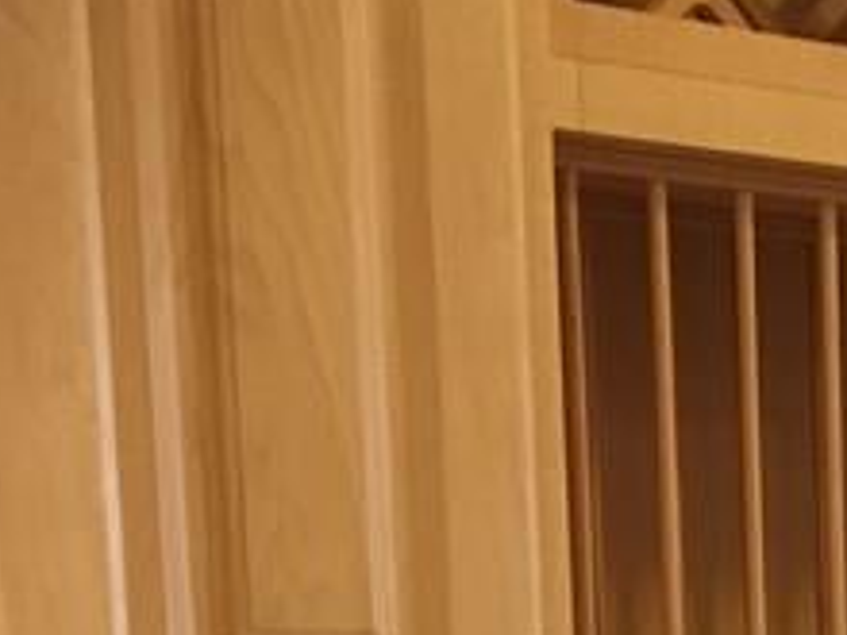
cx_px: 1478
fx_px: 3303
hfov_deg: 13.3
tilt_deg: -11.6
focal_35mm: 135
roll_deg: -0.9
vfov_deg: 10.1
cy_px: 1332
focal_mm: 4.15
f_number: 2.2
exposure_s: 1/15
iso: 50
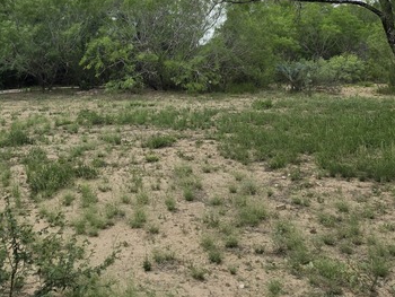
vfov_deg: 32.7
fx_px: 480
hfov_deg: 44.3
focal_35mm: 42
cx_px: 142
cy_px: 33
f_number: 1.4
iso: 64
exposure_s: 1/5605
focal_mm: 6.5
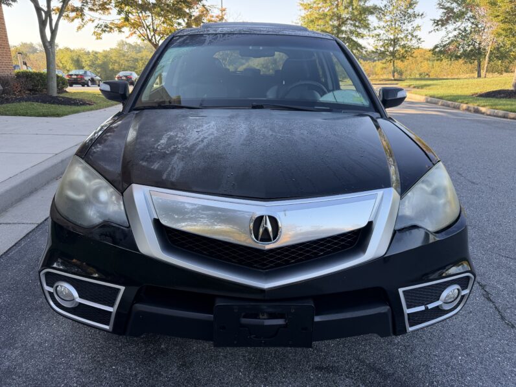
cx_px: 258
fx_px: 358
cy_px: 194
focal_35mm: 24
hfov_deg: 71.6
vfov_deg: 56.8
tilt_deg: -18.1
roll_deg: -0.7
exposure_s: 1/445
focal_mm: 6.76
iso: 100
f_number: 1.78
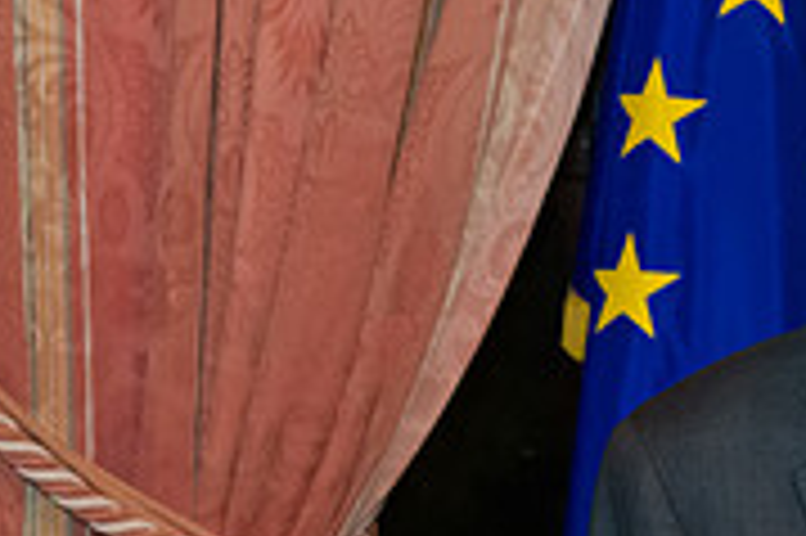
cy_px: 300
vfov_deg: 8.0
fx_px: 3847
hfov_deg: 11.7
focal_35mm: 172
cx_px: 982
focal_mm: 45
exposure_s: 1/100
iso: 3200
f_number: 4
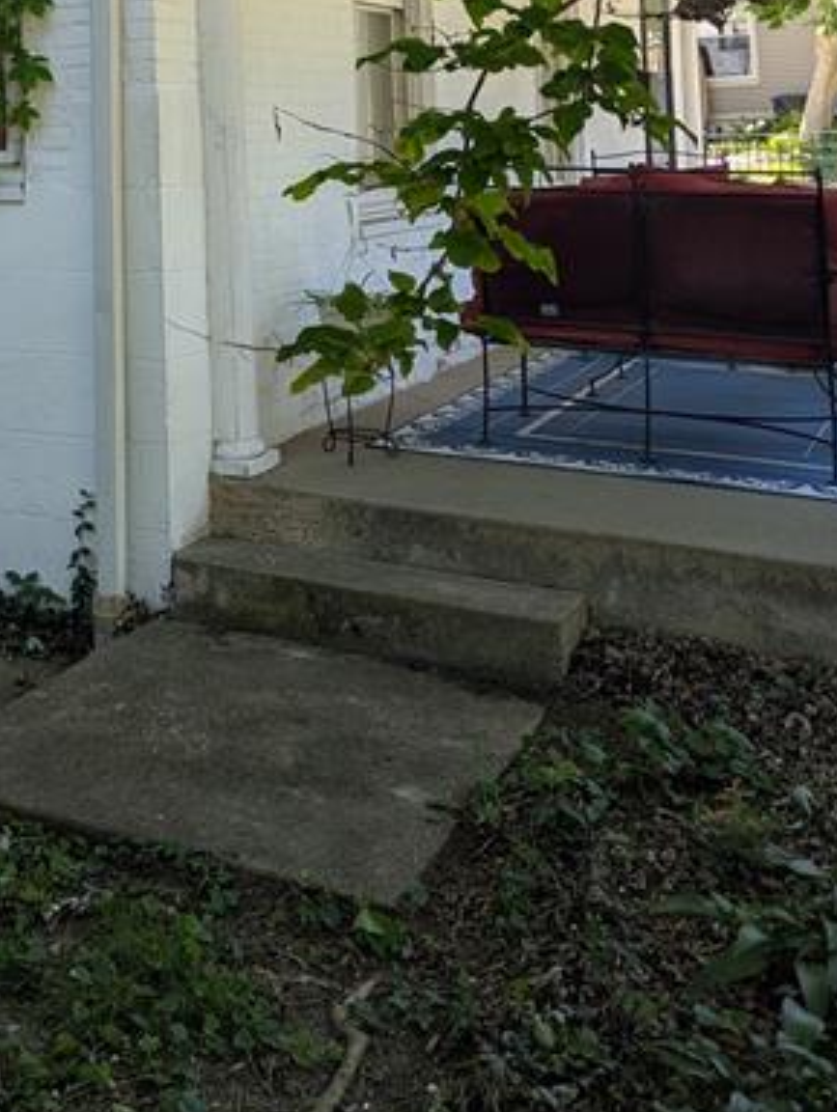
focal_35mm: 48
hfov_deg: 29.0
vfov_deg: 36.7
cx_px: 70
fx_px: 1544
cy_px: 81
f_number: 1.85
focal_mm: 6.81
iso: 30
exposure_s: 1/167
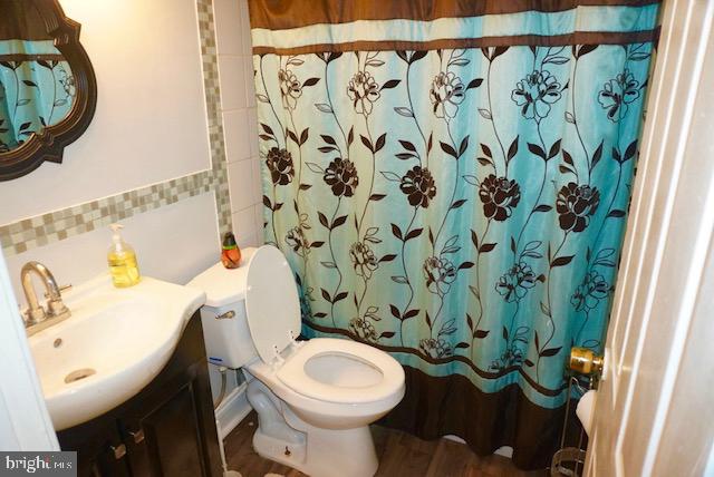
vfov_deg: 53.2
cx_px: 357
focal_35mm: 24
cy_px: 238
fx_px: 476
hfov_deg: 73.7
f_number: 3.5
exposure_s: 1/160
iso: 2500
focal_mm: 16
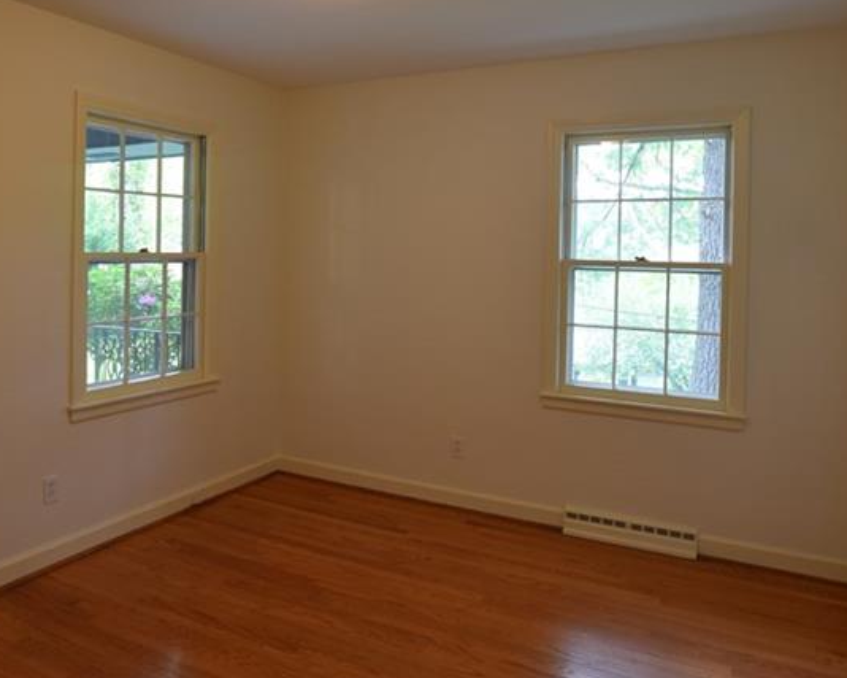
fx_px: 677
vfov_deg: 52.6
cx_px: 384
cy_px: 254
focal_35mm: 27
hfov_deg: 64.0
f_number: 4
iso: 500
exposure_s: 1/60
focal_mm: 10
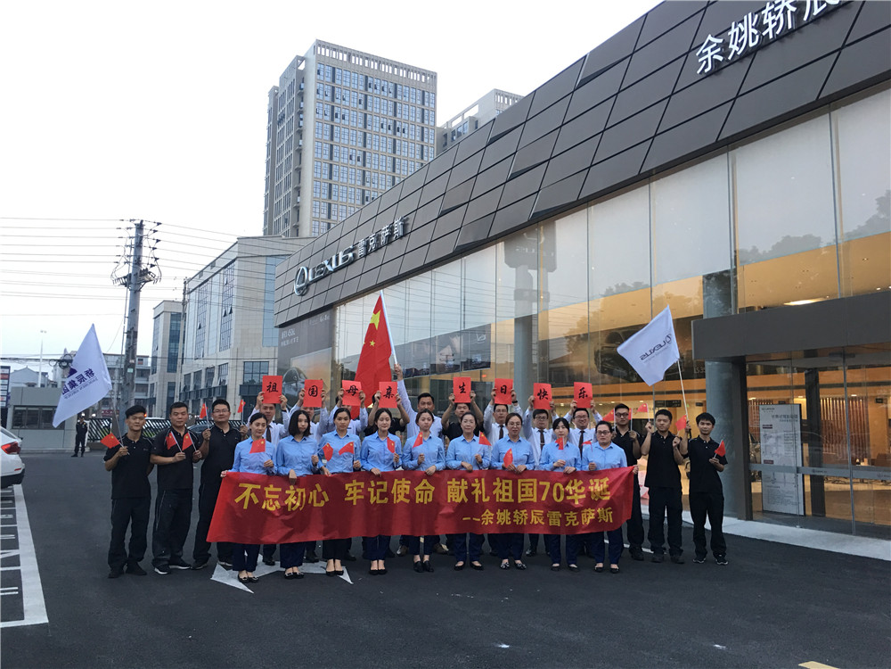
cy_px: 334
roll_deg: -1.1
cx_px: 446
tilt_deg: +8.4
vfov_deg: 48.2
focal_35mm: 29
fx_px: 746
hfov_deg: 61.7
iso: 40
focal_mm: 4.15
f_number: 2.2
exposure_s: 1/33
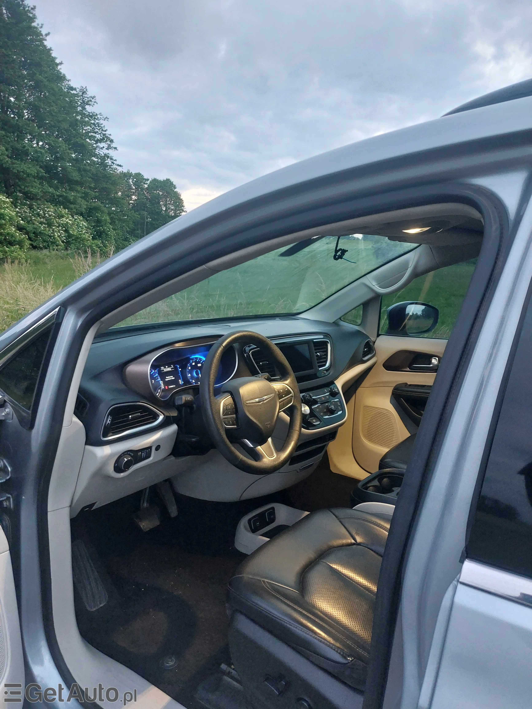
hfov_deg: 54.9
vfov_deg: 69.4
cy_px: 354
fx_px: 512
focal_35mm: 25
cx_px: 266
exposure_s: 1/50
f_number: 1.8
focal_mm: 5.23
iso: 500
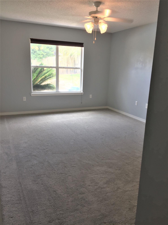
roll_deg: -1.7
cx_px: 84
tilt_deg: -12.3
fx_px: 188
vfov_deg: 61.7
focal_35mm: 29
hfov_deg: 48.2
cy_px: 112
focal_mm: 4.15
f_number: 2.2
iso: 40
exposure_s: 1/60
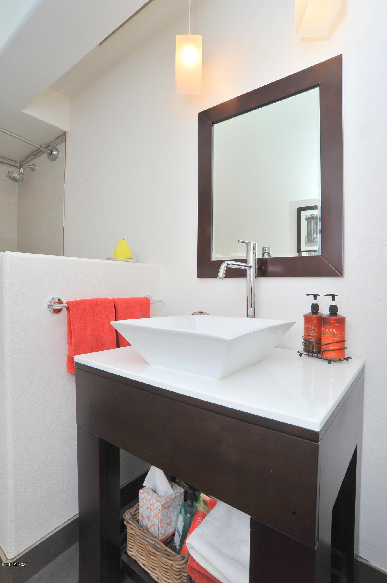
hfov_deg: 67.3
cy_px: 292
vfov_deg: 90.0
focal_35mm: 18
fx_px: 291
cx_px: 194
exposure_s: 1/30
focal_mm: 18
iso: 640
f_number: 22
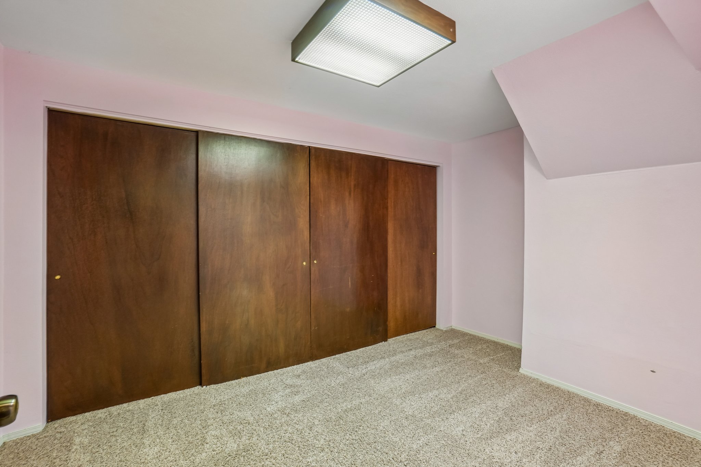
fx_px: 292
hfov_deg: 100.4
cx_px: 350
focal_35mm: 15
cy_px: 234
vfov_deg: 77.3
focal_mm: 10
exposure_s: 1/2.5
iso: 400
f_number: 8
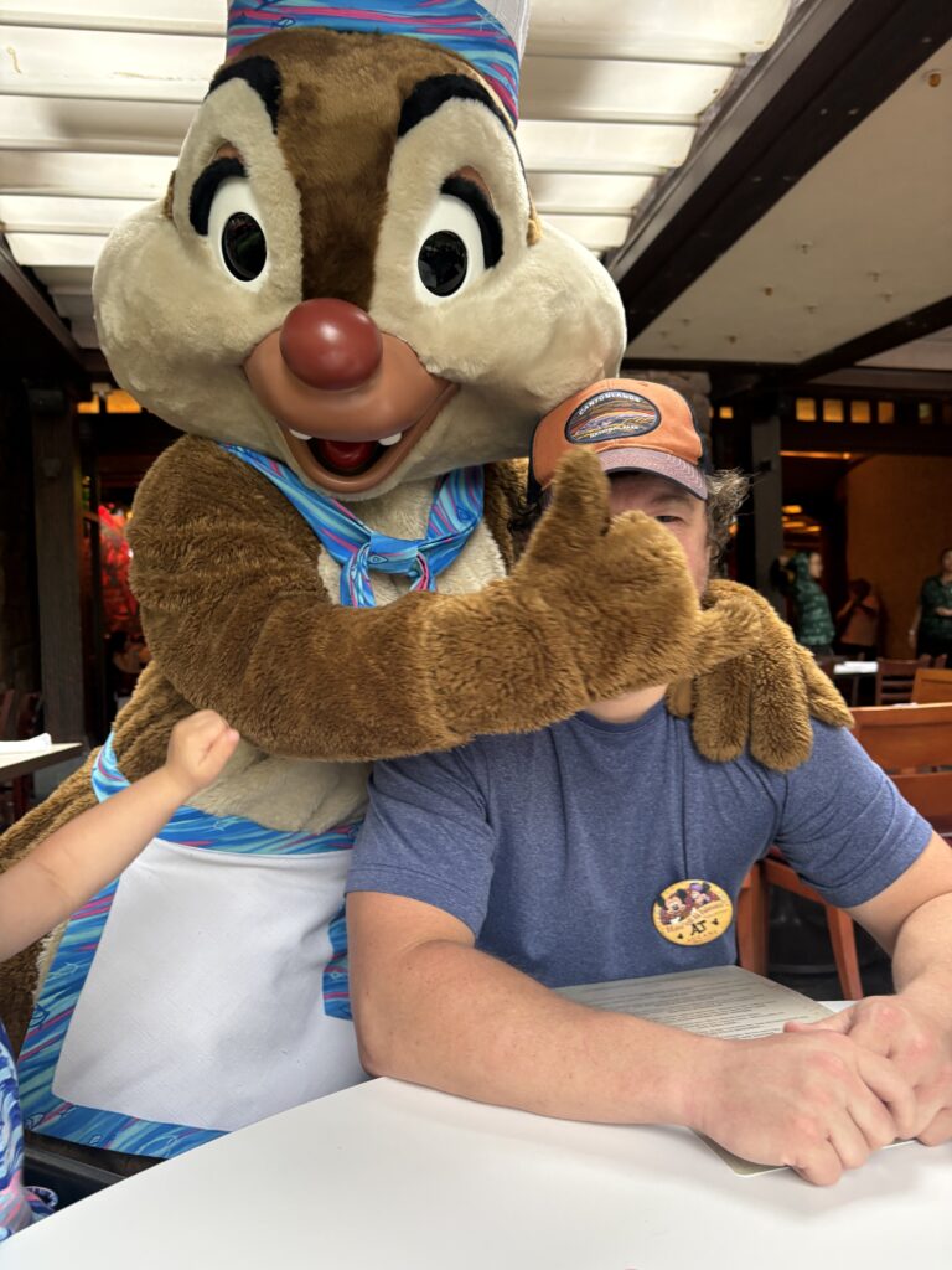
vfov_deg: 67.3
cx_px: 476
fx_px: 953
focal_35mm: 26
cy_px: 635
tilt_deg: -0.9
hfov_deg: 53.1
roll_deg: +2.7
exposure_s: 1/60
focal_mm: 5.96
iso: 160
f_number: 1.6
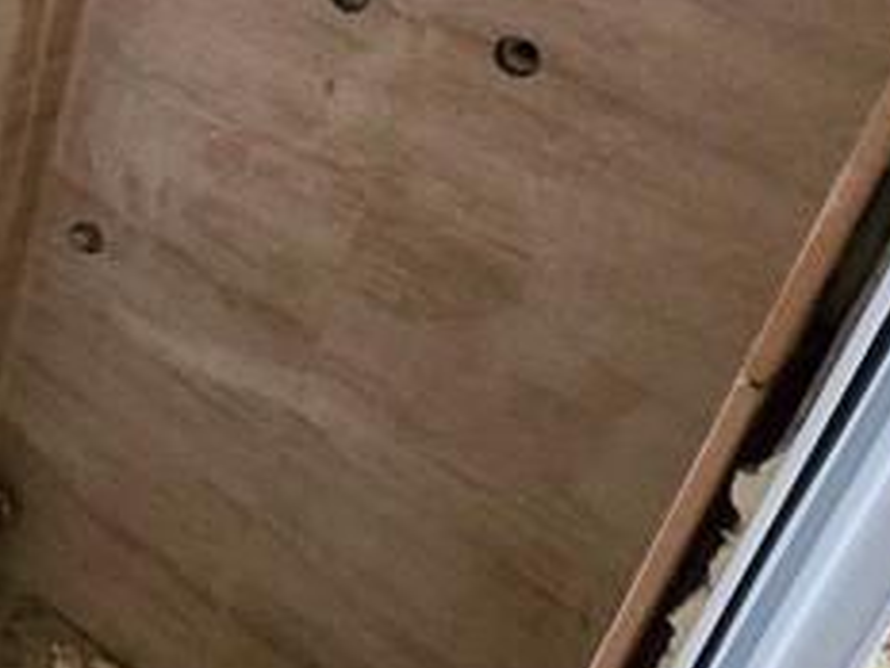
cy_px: 19
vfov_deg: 25.0
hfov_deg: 23.8
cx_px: -572
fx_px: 1440
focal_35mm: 56
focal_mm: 2.2
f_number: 2.2
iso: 800
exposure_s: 1/50
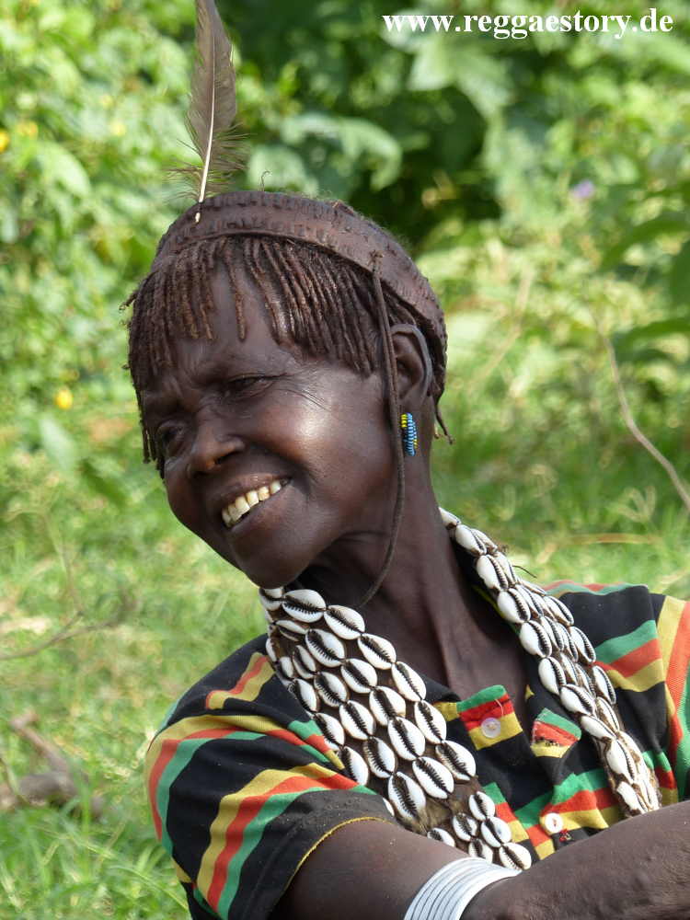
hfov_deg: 3.9
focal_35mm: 385
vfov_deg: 5.1
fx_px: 10232
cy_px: 460
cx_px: 345
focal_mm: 69.3
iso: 100
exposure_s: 1/250
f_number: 4
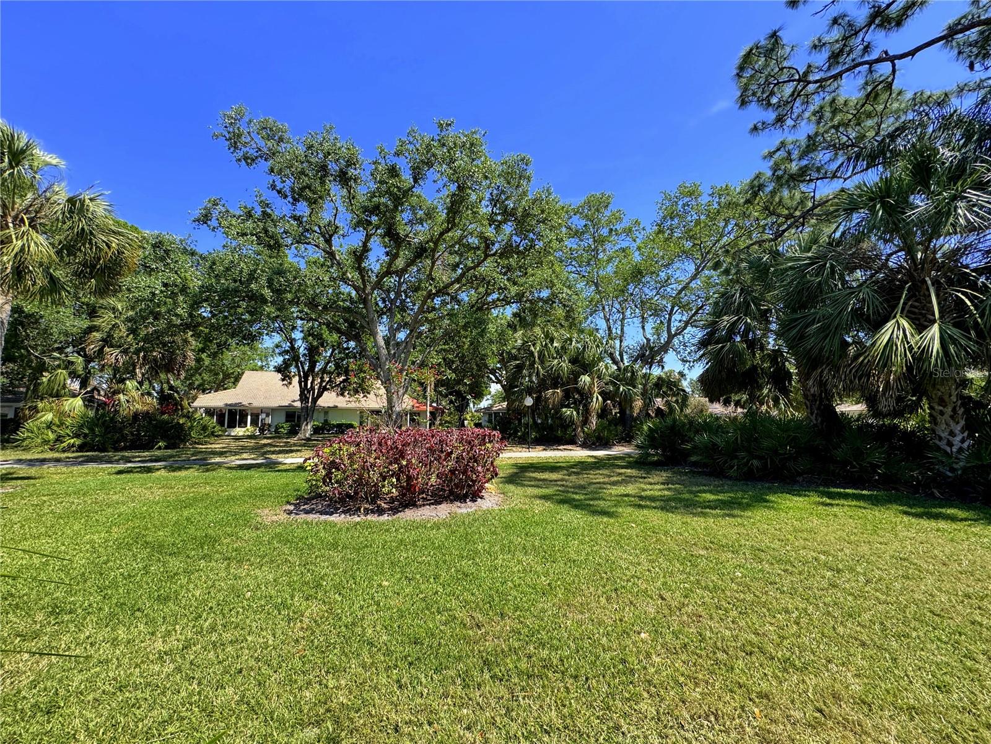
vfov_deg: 85.7
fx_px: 401
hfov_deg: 102.1
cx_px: 496
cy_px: 372
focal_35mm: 14
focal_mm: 2.22
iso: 40
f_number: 2.2
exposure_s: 1/249
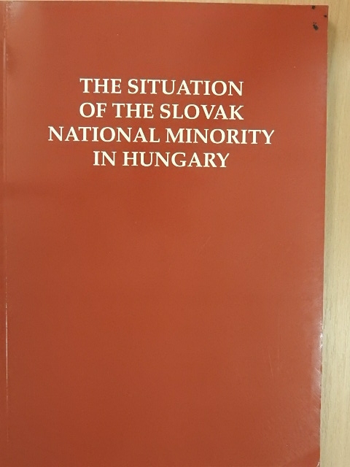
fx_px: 539
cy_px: 234
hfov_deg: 36.0
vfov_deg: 46.8
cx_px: 175
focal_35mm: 40
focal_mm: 7.2
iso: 1600
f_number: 3.8
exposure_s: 1/80
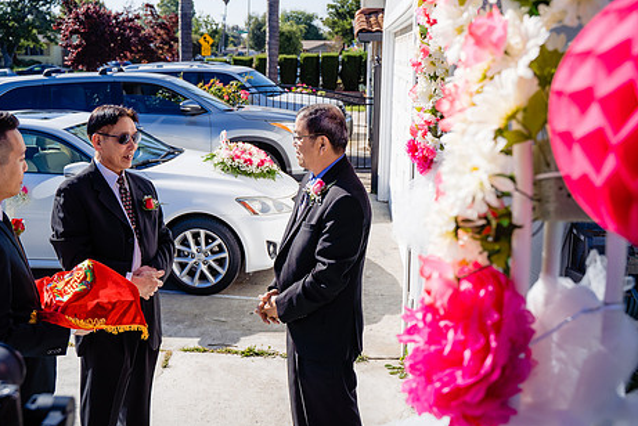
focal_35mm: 39
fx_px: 692
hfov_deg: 49.5
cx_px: 299
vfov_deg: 34.1
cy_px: 169
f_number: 4
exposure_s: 1/800
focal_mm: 31
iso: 100
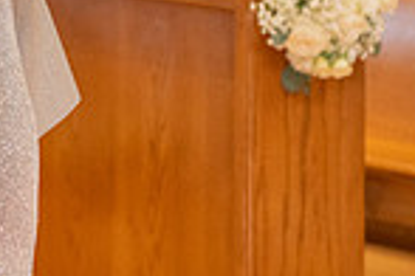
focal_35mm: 346
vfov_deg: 4.0
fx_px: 3988
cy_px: 17
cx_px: -154
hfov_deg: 5.9
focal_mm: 70
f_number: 2.8
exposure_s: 1/160
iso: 1600
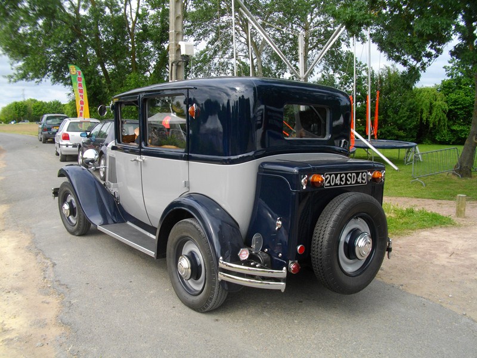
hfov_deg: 56.8
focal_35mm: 32
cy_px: 179
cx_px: 238
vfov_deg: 44.2
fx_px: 441
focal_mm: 5.7
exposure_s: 1/160
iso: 100
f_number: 5.5
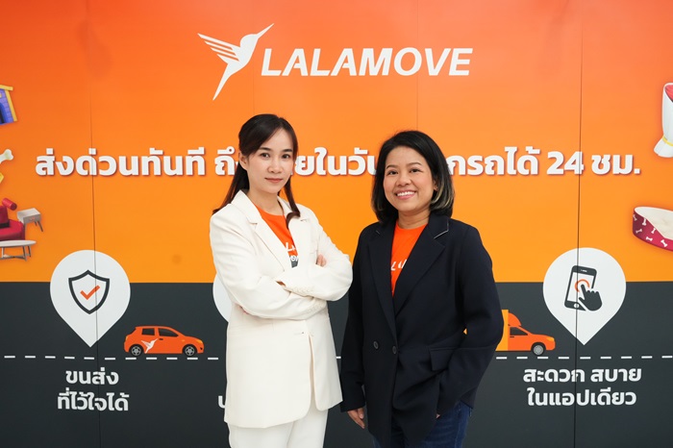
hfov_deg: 54.5
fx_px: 654
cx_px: 336
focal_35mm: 35
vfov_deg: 37.8
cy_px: 224
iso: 4000
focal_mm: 35
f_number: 7.1
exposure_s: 1/125
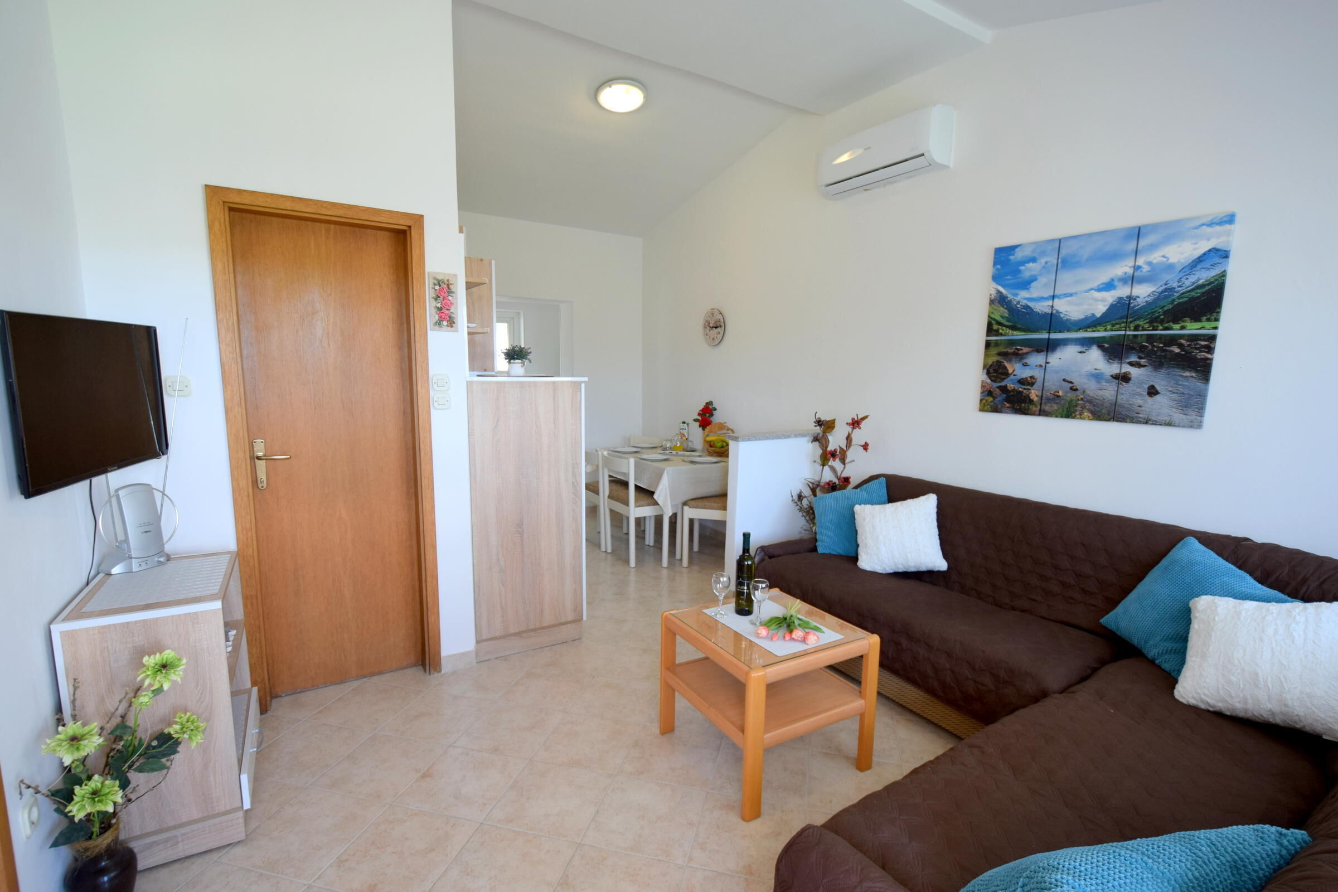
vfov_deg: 77.3
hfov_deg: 100.4
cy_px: 446
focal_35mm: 15
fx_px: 557
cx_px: 669
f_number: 4
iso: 400
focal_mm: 10
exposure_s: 1/80
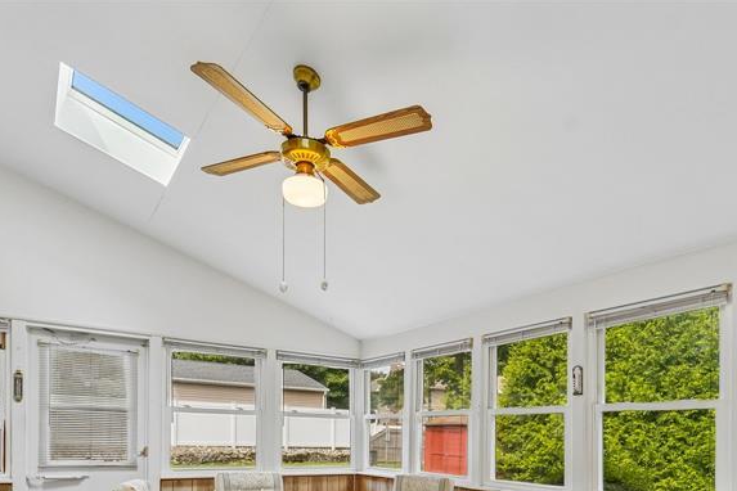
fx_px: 512
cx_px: 387
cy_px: 437
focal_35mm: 25
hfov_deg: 71.5
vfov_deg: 46.5
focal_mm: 14
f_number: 8
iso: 400
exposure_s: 1/80
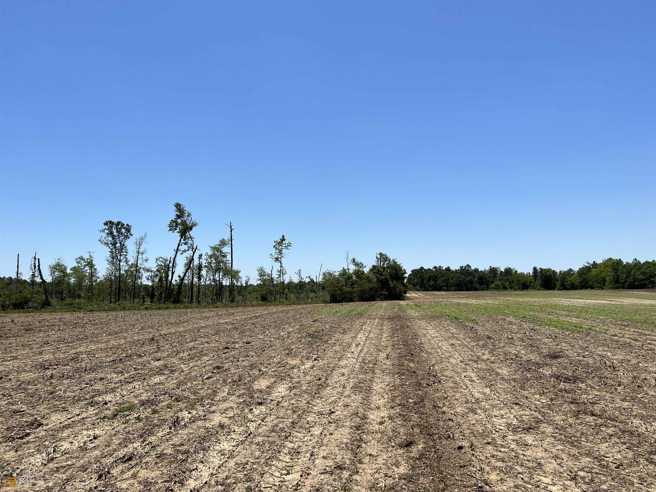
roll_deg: -0.6
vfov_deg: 53.1
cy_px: 246
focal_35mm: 26
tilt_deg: +5.0
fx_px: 493
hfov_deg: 67.3
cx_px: 328
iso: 50
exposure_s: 1/6993
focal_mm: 5.7
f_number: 1.5
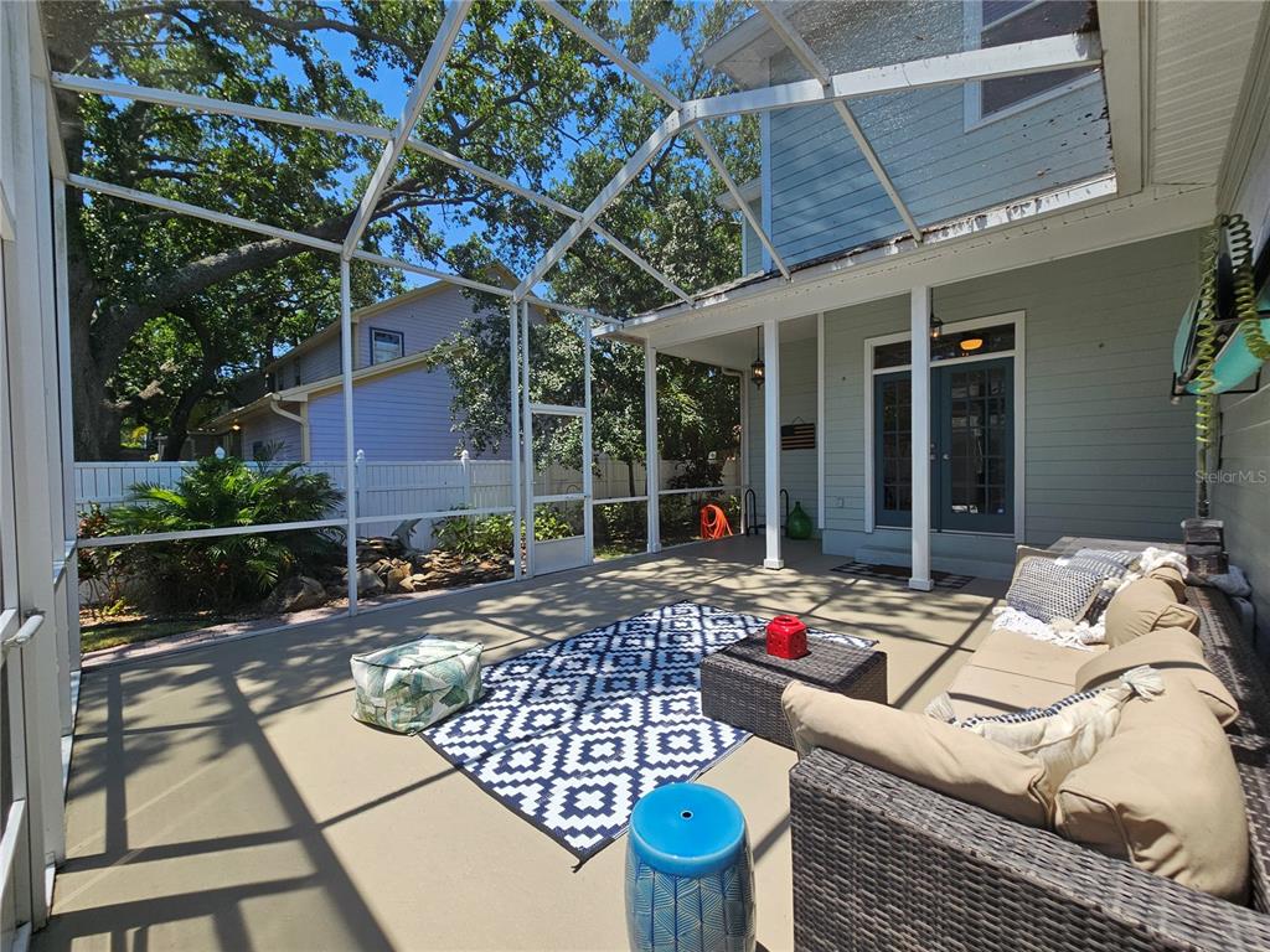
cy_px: 476
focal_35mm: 13
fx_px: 477
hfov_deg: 106.2
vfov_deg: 89.9
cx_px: 635
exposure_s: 1/978
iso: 50
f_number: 2.2
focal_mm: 2.2
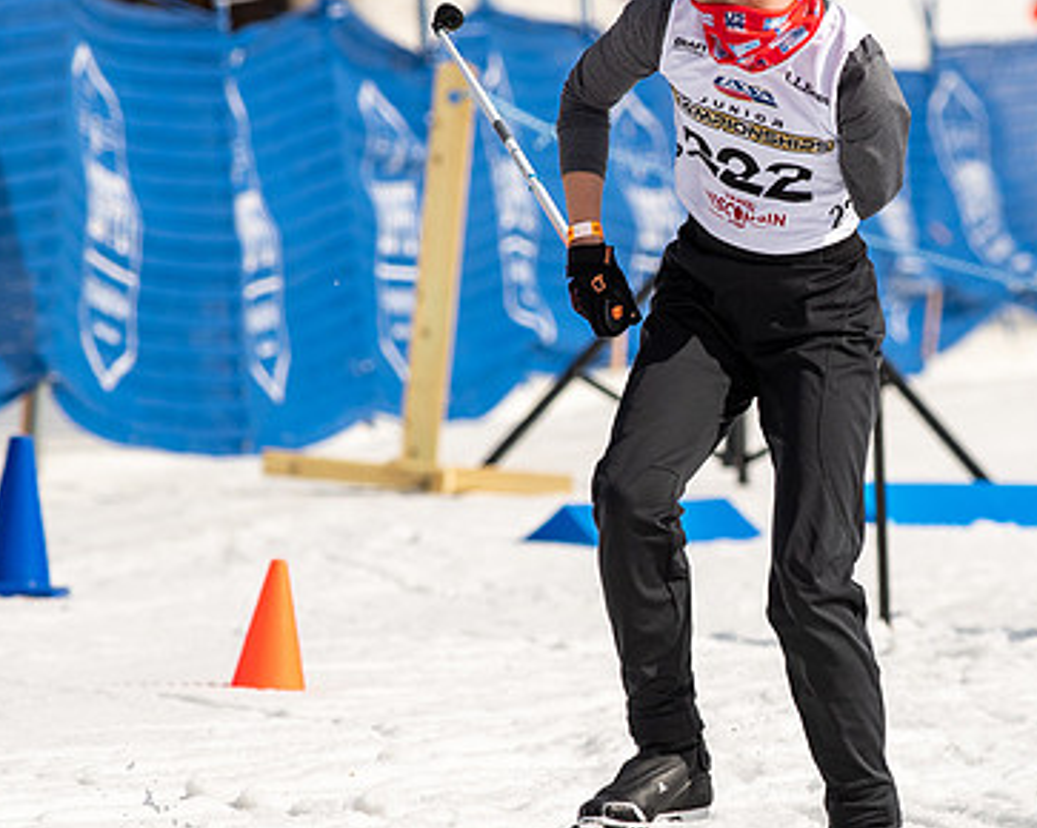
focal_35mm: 787
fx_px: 24141
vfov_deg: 2.0
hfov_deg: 2.5
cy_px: 403
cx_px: 824
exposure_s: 1/2000
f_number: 7.1
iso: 400
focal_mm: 300
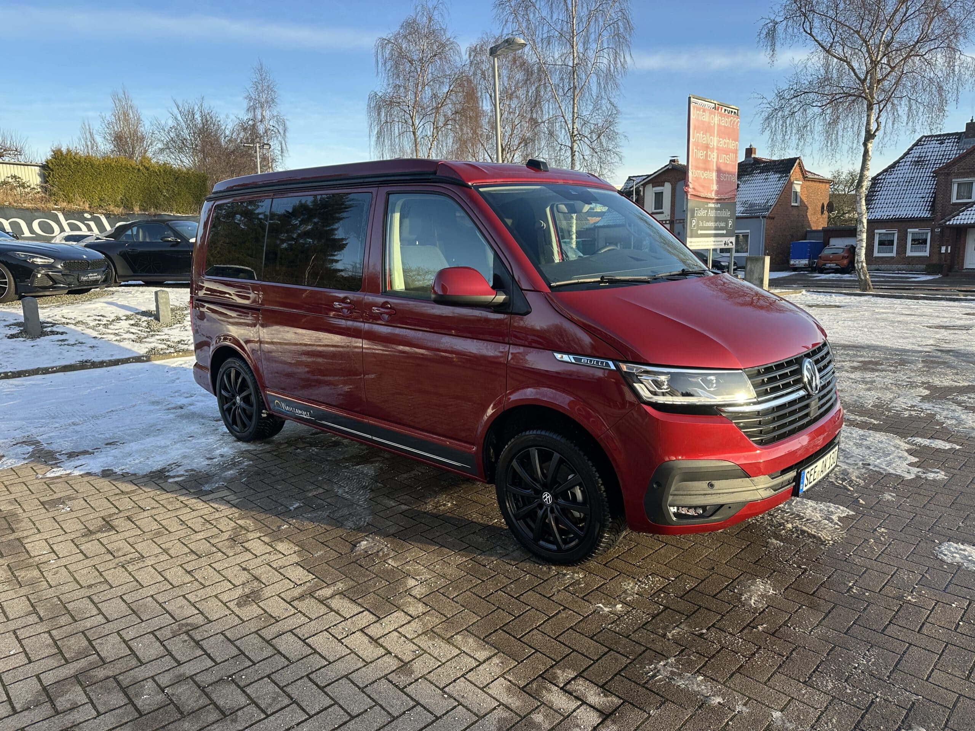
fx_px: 676
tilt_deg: -9.2
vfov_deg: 56.8
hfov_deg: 71.6
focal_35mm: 24
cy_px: 366
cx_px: 488
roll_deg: +0.8
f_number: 1.78
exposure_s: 1/816
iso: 80
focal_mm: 6.86
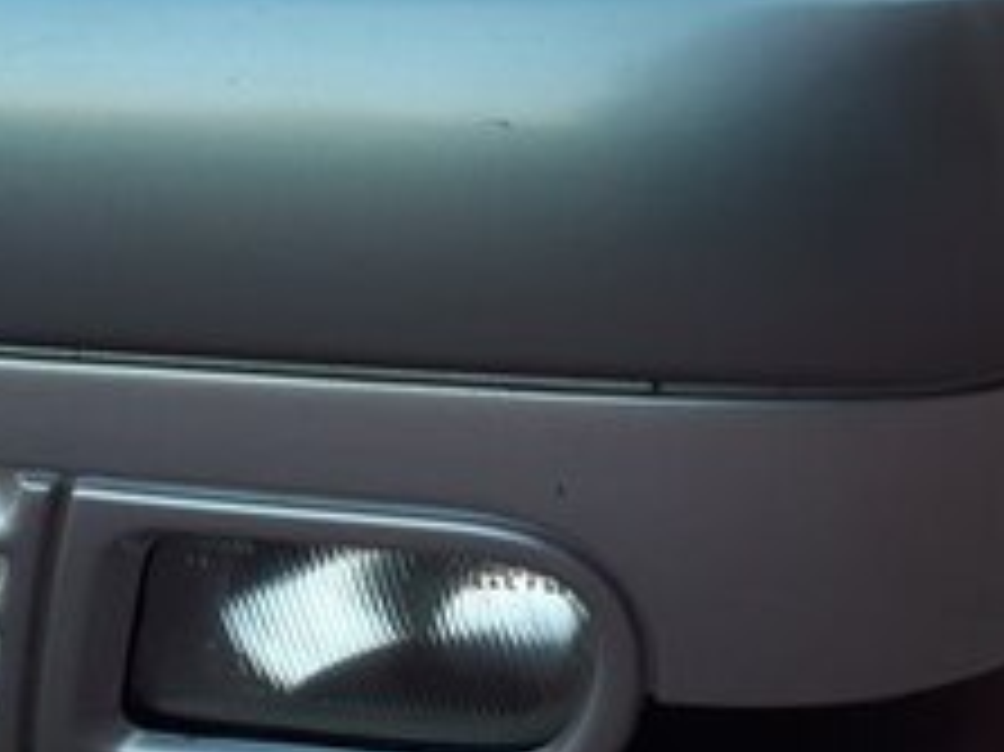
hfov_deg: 24.2
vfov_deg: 17.6
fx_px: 2319
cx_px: 734
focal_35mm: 80
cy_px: -146
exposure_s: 1/113
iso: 40
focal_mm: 3.6
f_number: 1.9
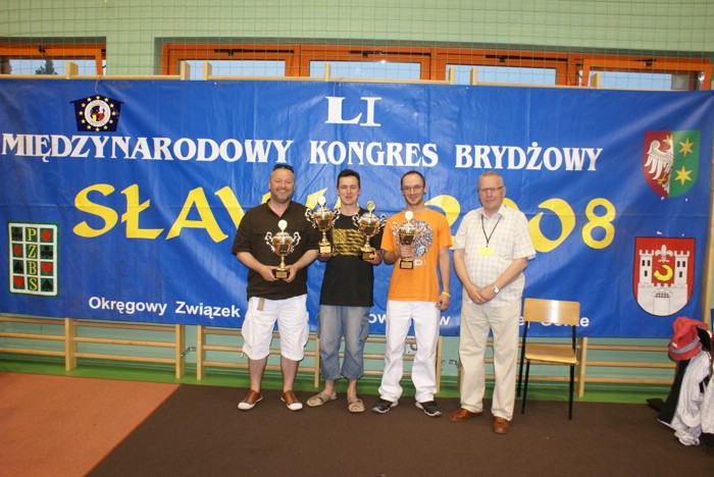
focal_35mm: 27
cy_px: 238
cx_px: 357
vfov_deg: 48.0
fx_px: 536
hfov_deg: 67.3
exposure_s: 1/30
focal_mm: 18
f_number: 5.6
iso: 400
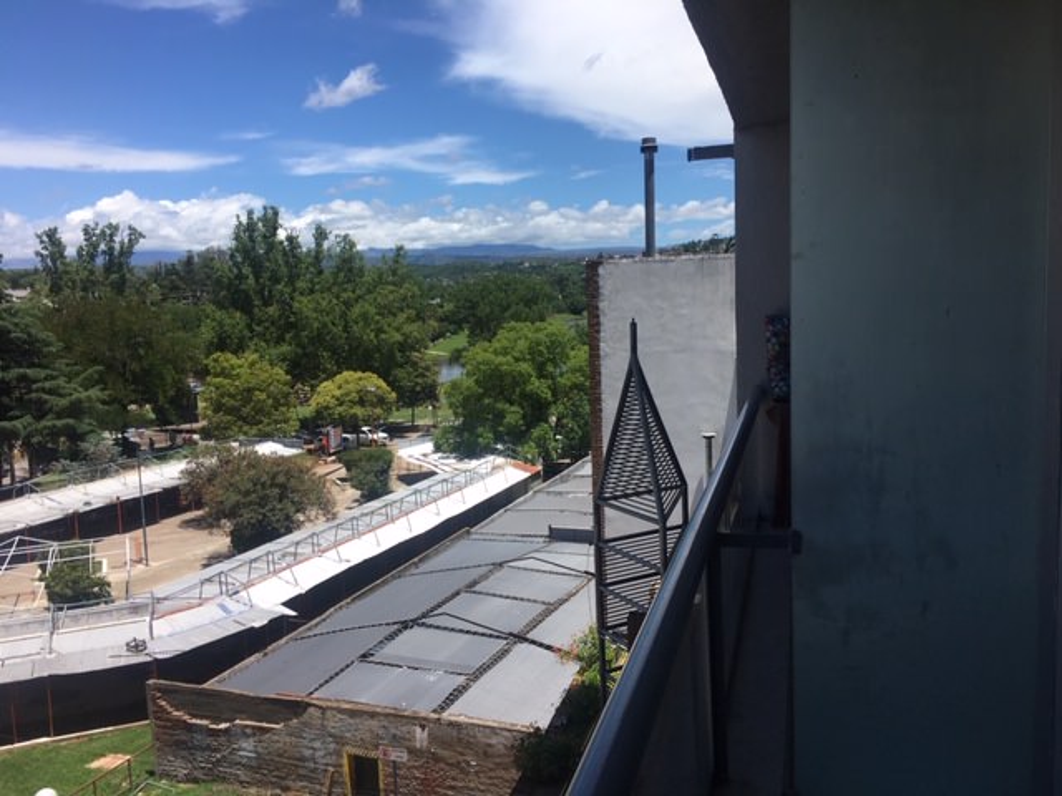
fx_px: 890
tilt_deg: -5.4
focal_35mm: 29
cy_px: 398
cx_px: 531
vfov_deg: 48.2
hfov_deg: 61.7
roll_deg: +1.8
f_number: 2.2
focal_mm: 4.15
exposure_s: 1/1876
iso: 25
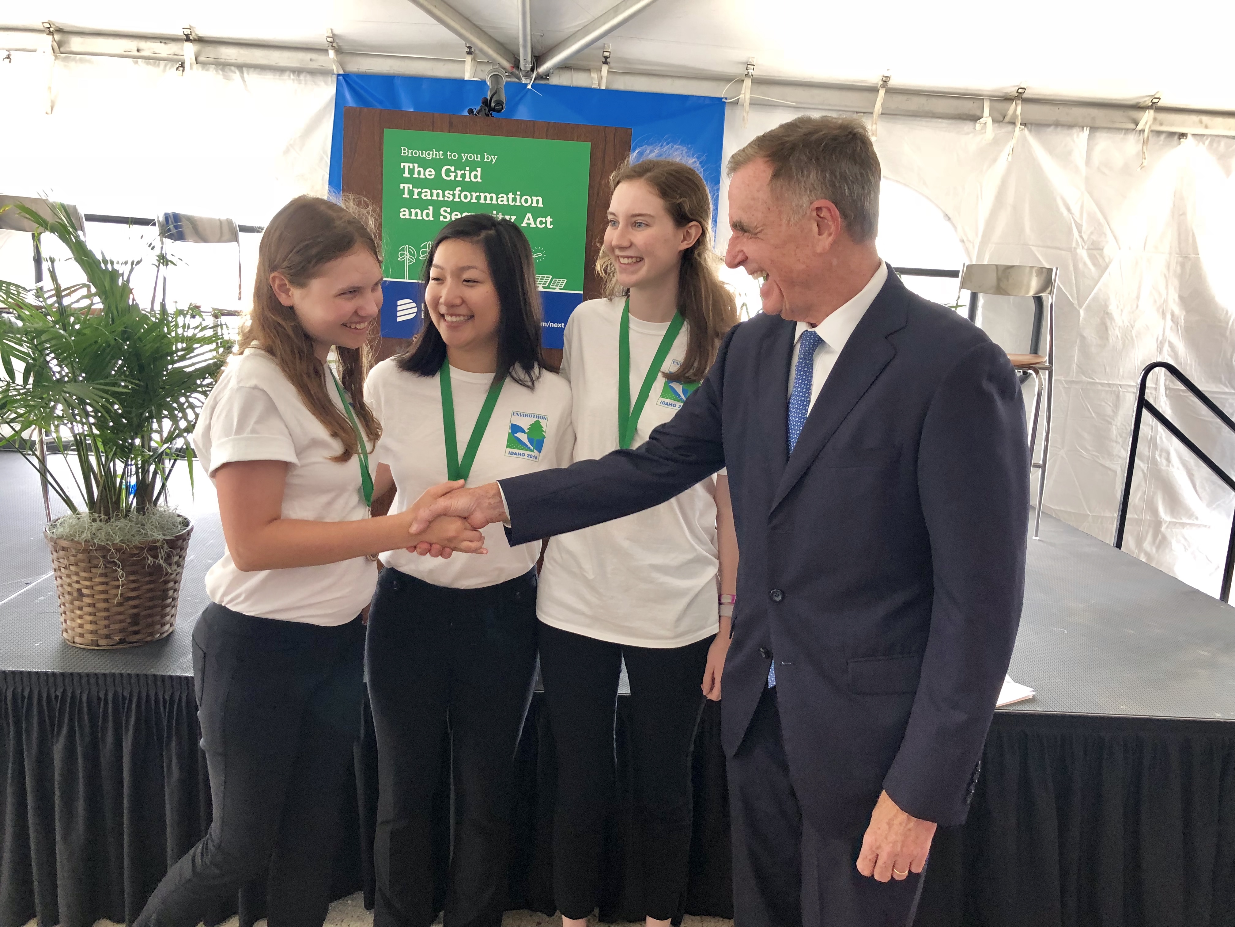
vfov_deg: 49.7
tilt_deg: -10.2
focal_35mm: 28
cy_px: 464
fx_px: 999
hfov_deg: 63.4
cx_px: 618
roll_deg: -3.2
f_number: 1.8
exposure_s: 1/120
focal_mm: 4
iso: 125
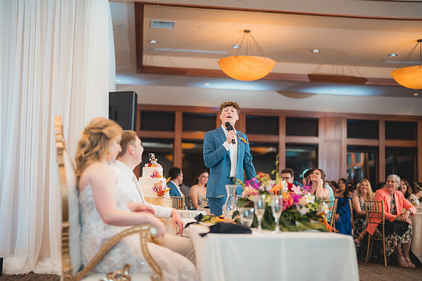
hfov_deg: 39.6
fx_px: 586
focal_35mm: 50
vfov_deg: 27.0
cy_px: 140
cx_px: 211
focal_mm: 50
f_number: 1.2
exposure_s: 1/250
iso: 200
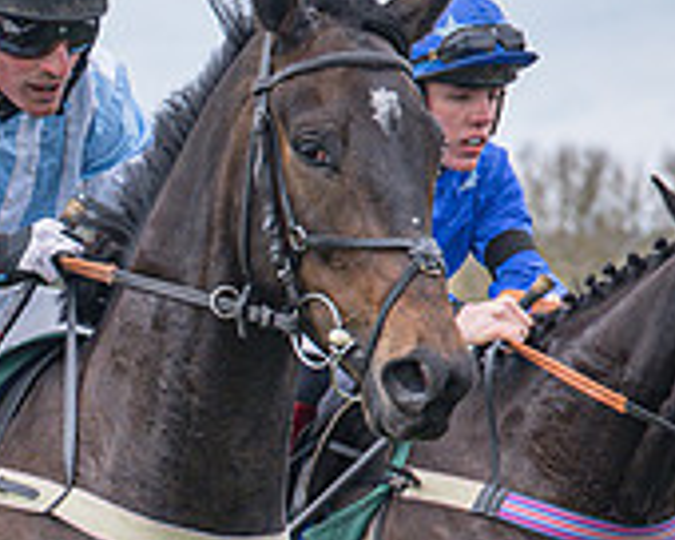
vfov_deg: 3.7
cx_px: 170
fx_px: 8271
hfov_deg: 4.7
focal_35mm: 414
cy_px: 722
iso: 500
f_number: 4
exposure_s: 1/1600
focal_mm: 70
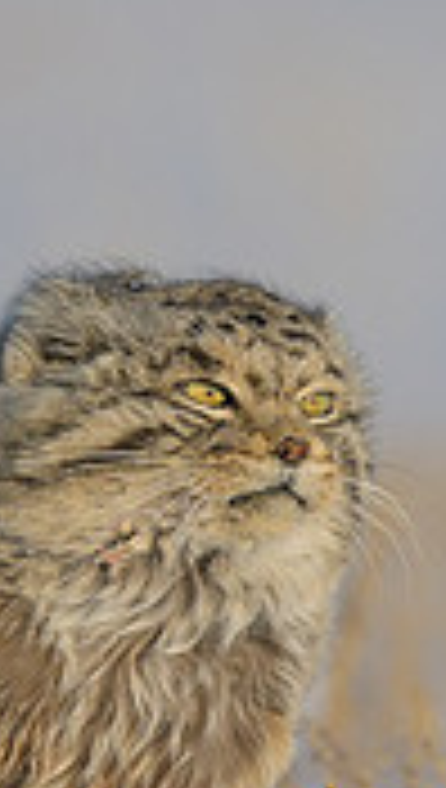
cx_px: 231
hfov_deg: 0.5
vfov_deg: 0.9
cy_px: 234
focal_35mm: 2286
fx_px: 47854
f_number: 5.6
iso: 400
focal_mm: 400
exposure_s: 1/2500
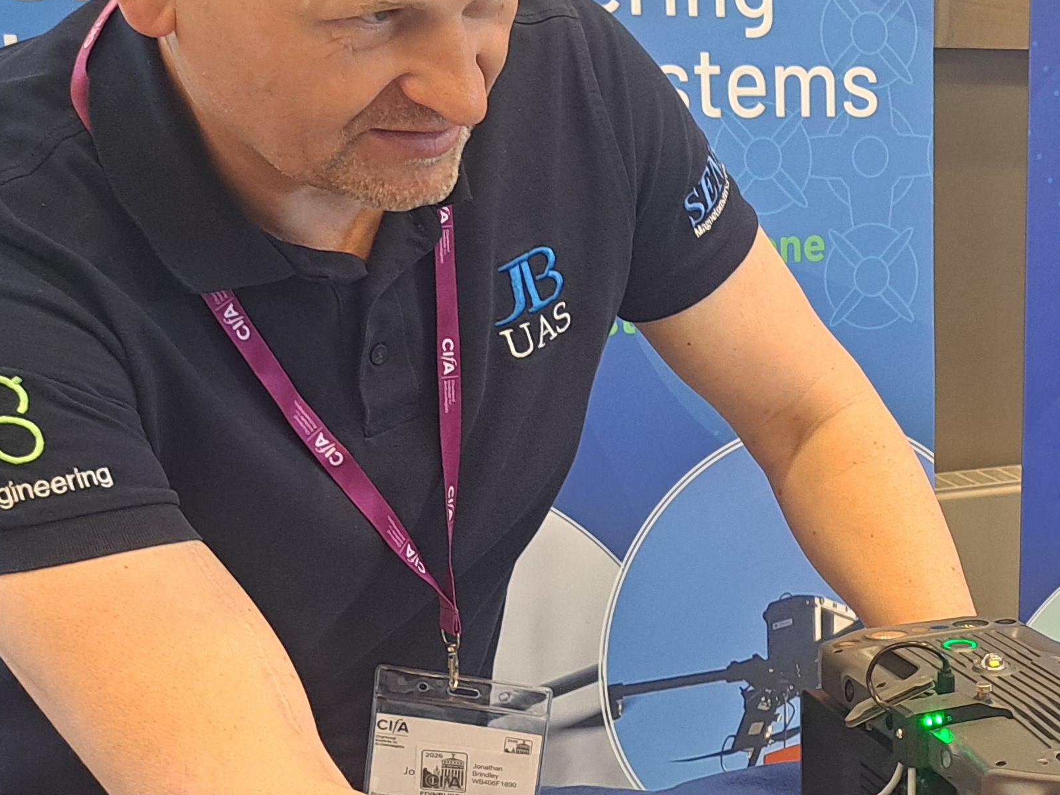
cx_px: 1168
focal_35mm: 69
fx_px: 2113
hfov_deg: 26.0
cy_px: 623
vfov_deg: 21.1
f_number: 1.8
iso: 100
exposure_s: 1/50
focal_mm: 5.23
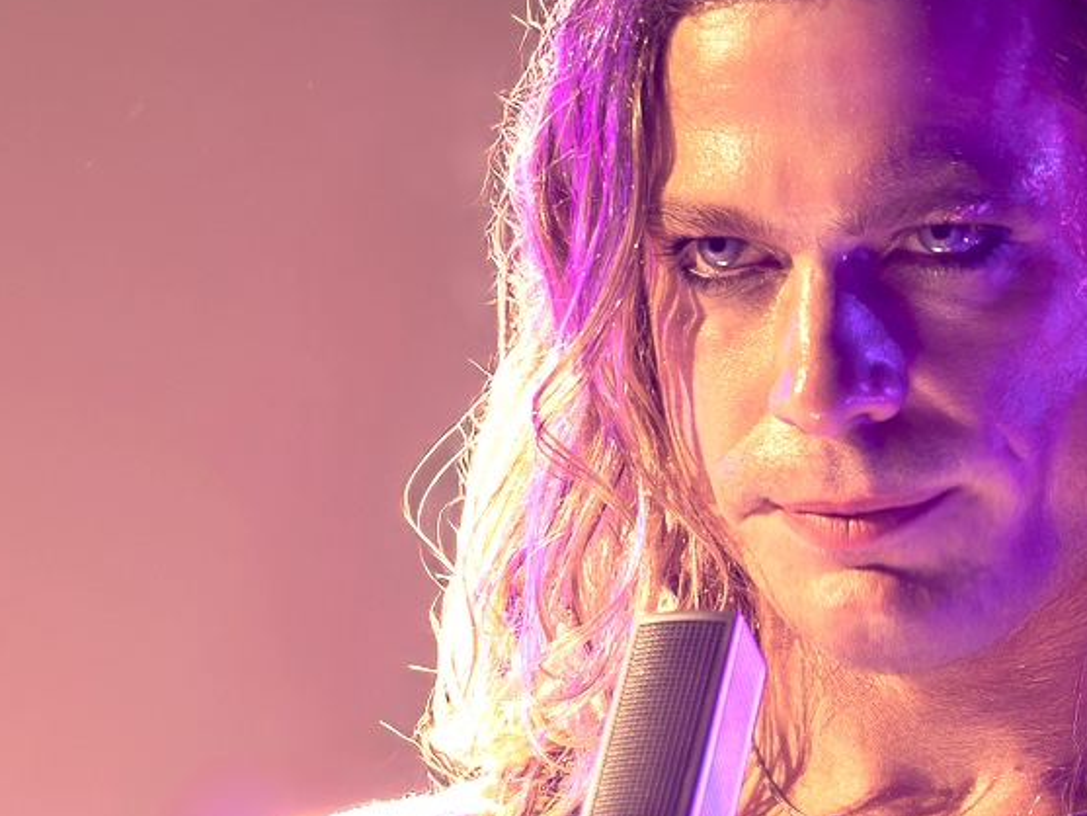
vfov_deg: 1.4
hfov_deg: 1.9
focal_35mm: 1035
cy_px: 1501
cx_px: 876
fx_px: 32508
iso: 320
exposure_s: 1/30
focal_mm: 200
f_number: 3.2
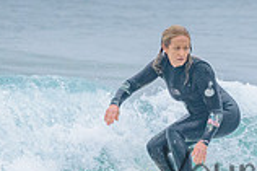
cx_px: 228
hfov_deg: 0.9
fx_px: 16060
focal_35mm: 2252
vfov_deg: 0.6
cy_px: 115
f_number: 5.6
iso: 1800
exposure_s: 1/2000
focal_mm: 500
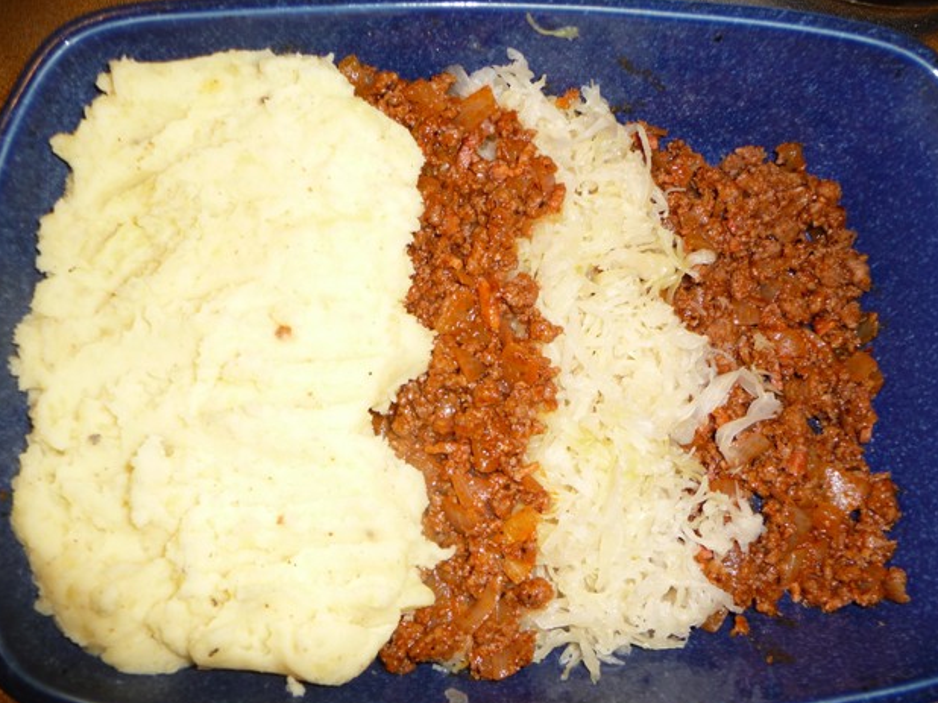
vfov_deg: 48.2
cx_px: 481
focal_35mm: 29
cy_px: 361
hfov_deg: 61.7
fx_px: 786
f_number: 3.3
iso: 100
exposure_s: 1/30
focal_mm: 4.7
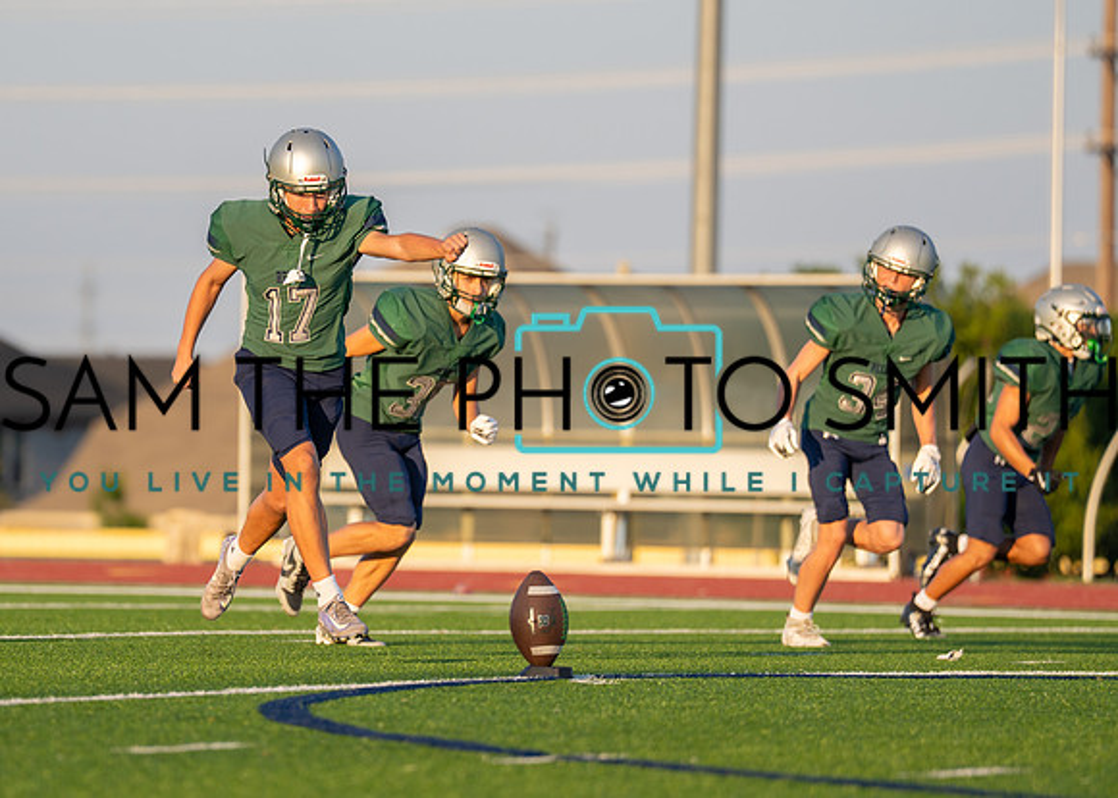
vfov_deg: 4.4
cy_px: 381
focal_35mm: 330
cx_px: 327
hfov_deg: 6.1
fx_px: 10470
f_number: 2.8
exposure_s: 1/1250
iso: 160
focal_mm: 200
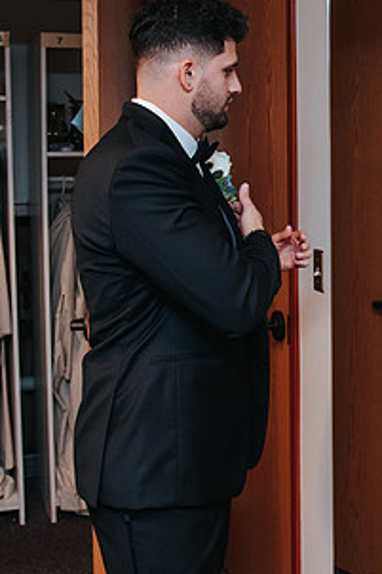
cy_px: 173
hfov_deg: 23.0
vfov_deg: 34.1
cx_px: 302
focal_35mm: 58
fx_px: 924
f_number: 4
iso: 800
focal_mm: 24
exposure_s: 1/200
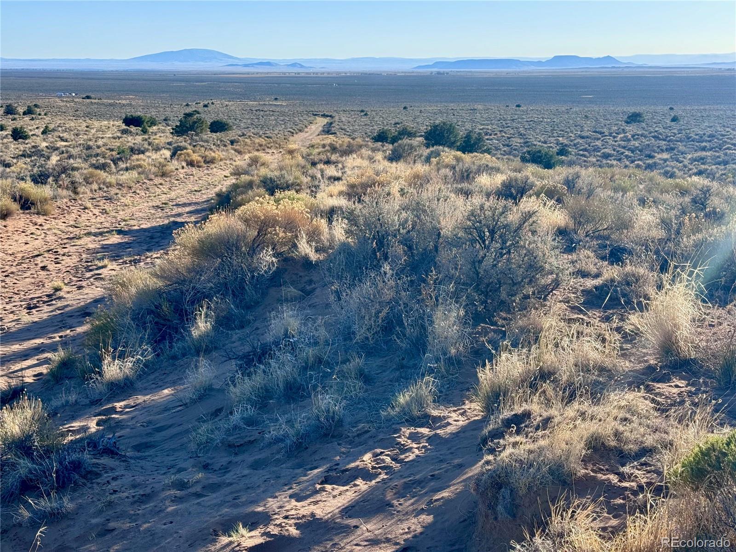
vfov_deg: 30.3
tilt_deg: -11.7
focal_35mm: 48
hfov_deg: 39.7
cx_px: 368
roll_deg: +0.7
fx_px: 1021
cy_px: 276
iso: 64
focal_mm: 6.76
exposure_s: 1/2179
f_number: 1.78
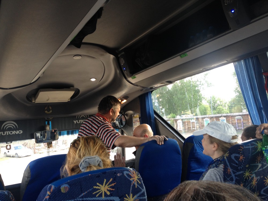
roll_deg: +2.0
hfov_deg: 52.6
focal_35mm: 35
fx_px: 271
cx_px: 134
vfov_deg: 40.7
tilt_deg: +3.8
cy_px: 100
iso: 50
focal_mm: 4.28
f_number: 2.4
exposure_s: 1/20
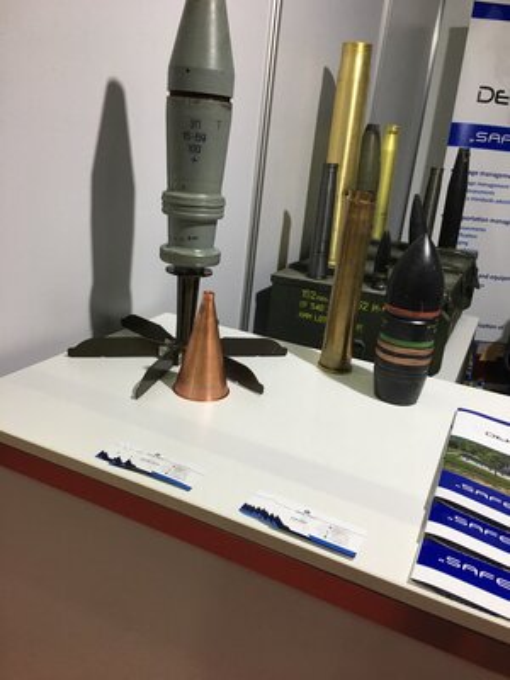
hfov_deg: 48.2
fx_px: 570
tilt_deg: -18.2
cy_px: 340
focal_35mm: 29
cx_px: 255
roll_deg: -5.9
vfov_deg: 61.7
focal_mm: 4.15
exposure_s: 1/33
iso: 40
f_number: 2.2
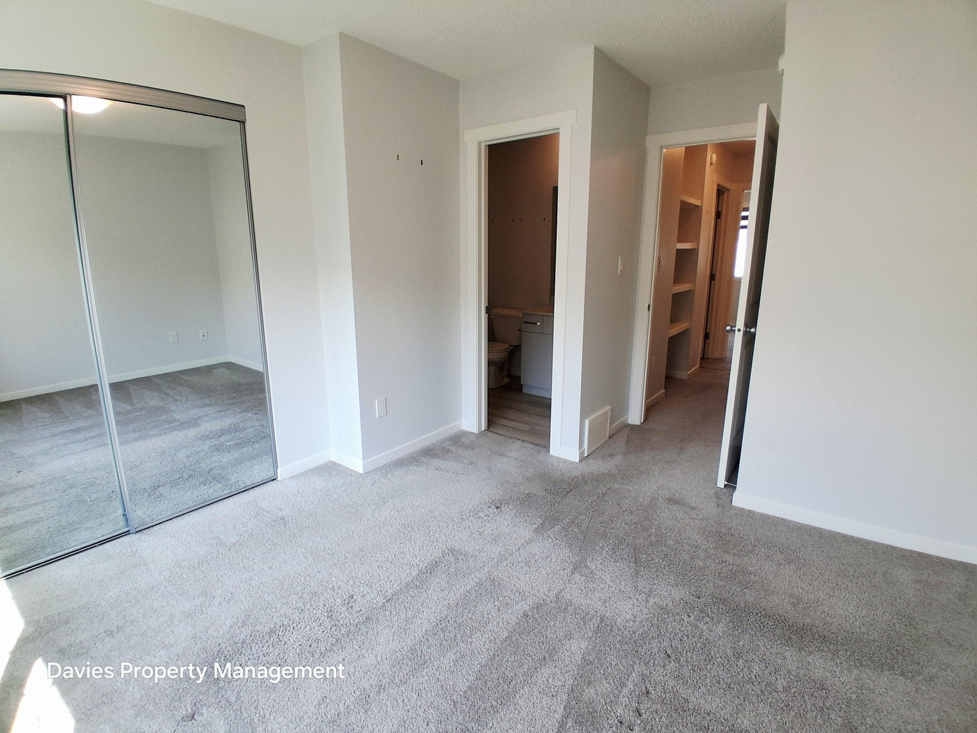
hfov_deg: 91.0
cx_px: 488
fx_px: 480
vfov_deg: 74.7
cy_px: 366
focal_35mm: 17
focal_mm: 1.4
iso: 80
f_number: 2.2
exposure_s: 1/120
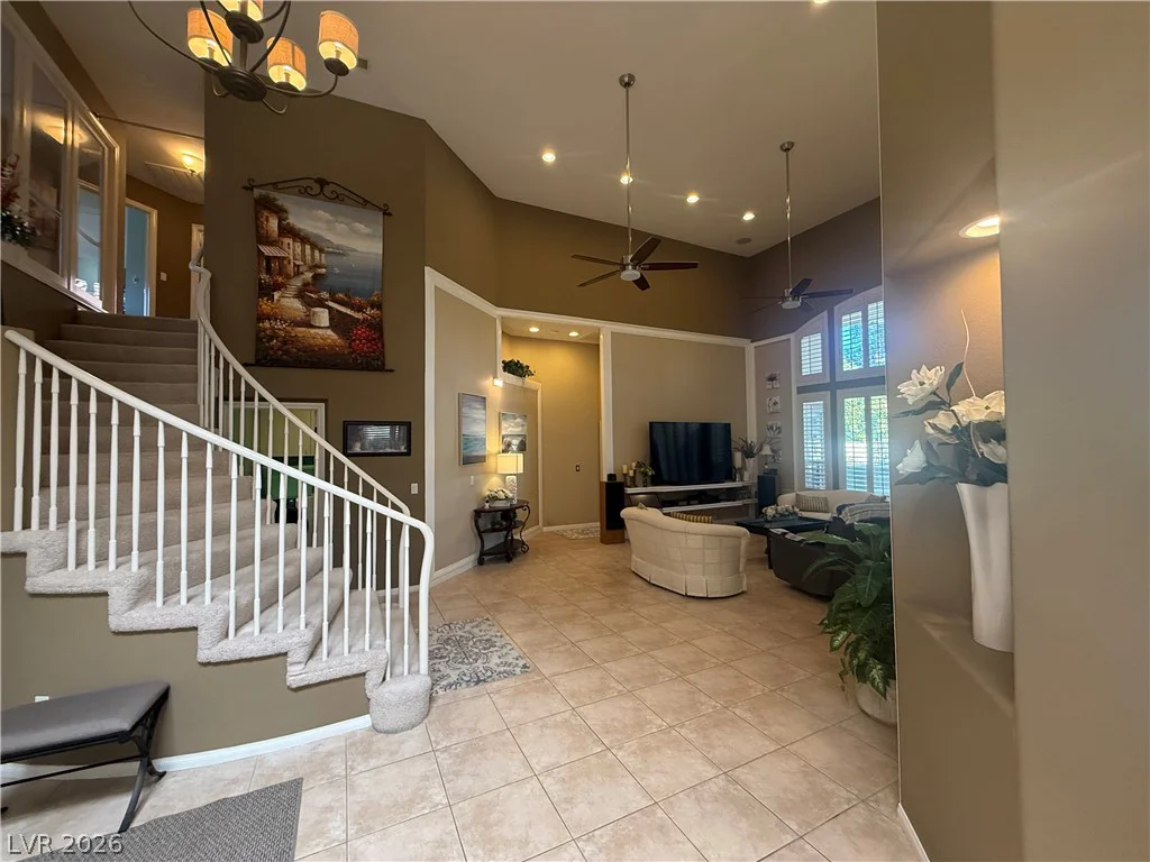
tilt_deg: +2.7
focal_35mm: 14
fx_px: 465
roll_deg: +0.7
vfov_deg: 85.7
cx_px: 575
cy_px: 431
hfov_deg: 102.1
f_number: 2.2
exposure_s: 1/120
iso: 320
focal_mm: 2.22
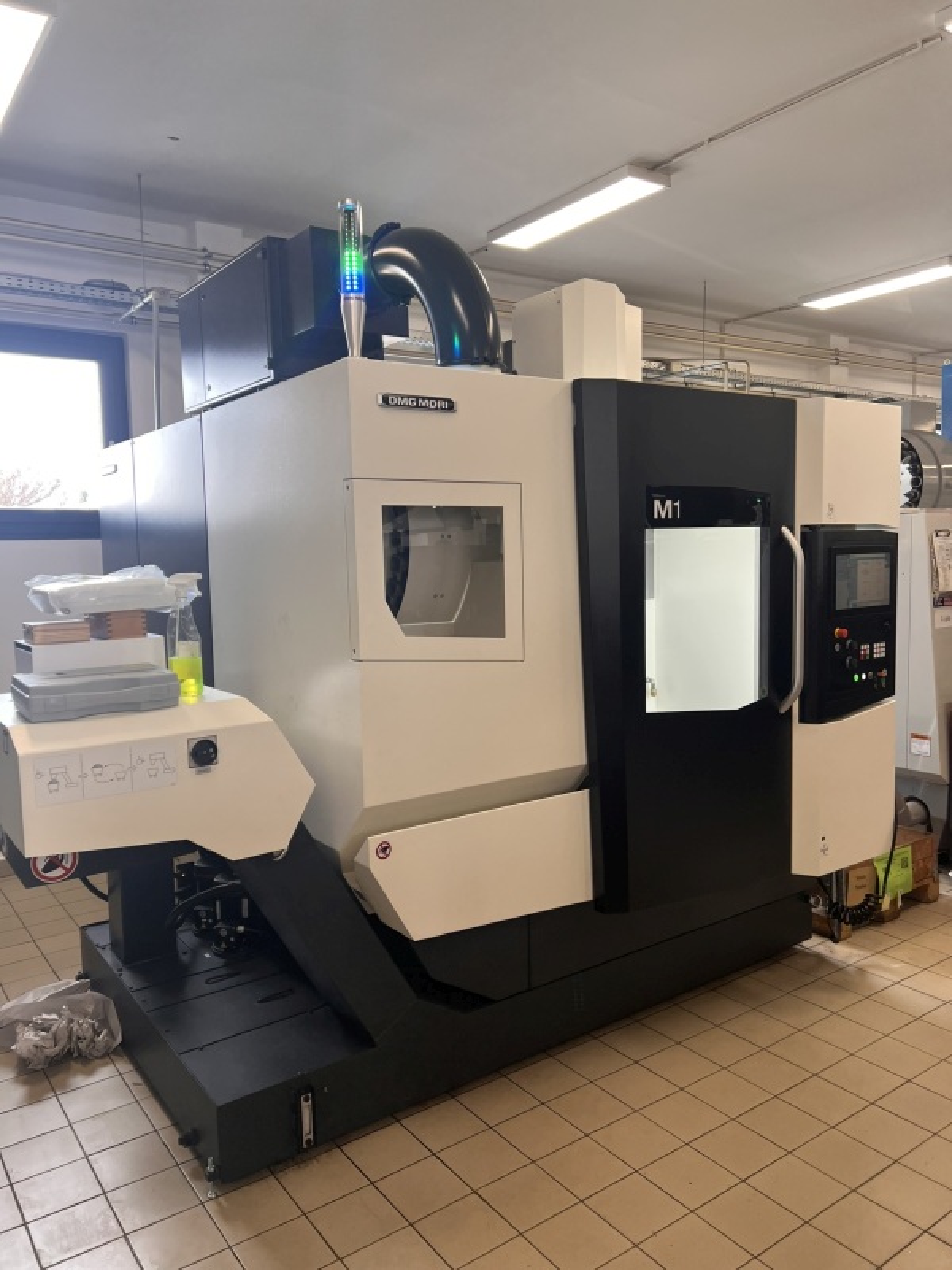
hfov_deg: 53.1
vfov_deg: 67.3
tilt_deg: -4.5
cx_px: 476
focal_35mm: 26
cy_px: 635
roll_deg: +1.6
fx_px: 953
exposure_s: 1/100
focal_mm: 5.7
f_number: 1.5
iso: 80
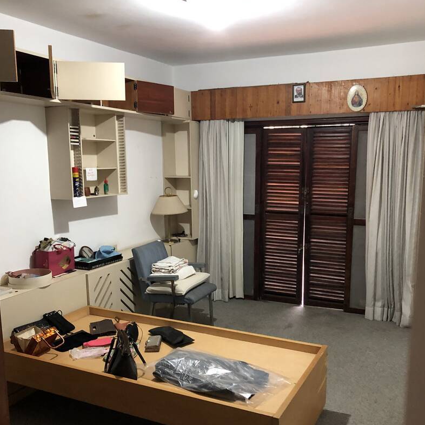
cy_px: 235
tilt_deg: -8.3
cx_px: 210
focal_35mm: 34
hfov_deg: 48.4
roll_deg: +3.6
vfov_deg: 48.4
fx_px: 472
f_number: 1.8
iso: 100
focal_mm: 3.99
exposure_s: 1/11
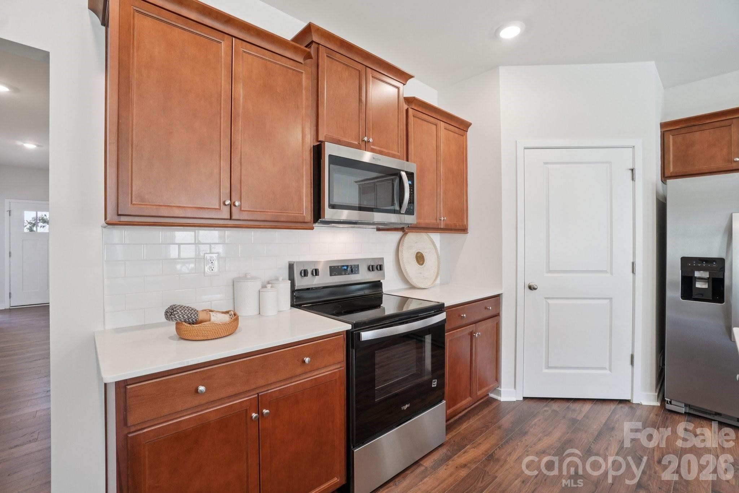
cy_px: 246
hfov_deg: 100.4
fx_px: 308
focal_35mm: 15
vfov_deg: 77.3
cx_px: 370
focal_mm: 10
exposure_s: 1/15
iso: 400
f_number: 8
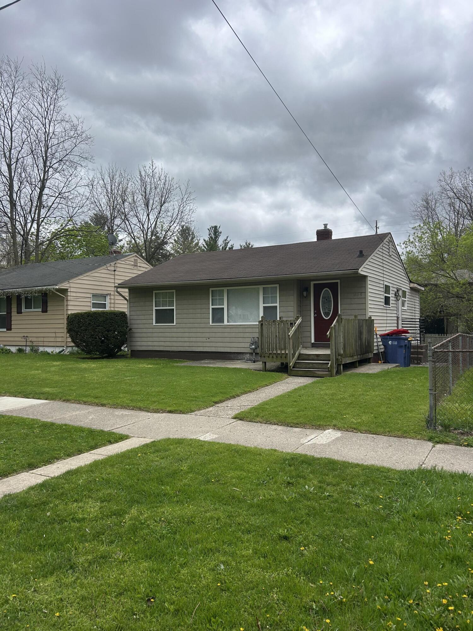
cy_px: 316
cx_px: 236
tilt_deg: +0.9
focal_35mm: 26
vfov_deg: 67.3
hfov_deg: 53.1
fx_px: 474
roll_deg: -0.6
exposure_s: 1/7463
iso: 50
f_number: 1.5
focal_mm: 5.7
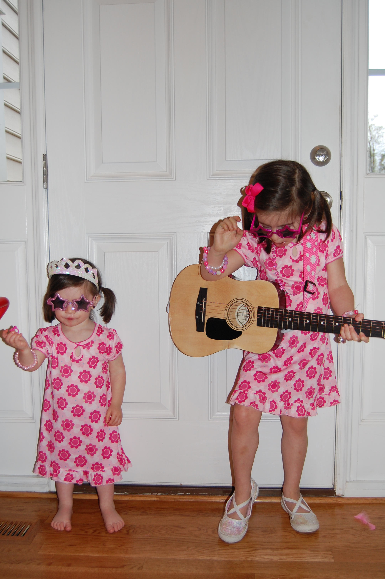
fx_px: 554
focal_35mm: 34
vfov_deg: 55.1
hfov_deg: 38.3
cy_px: 290
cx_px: 192
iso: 400
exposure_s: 1/60
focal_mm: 23
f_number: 3.8
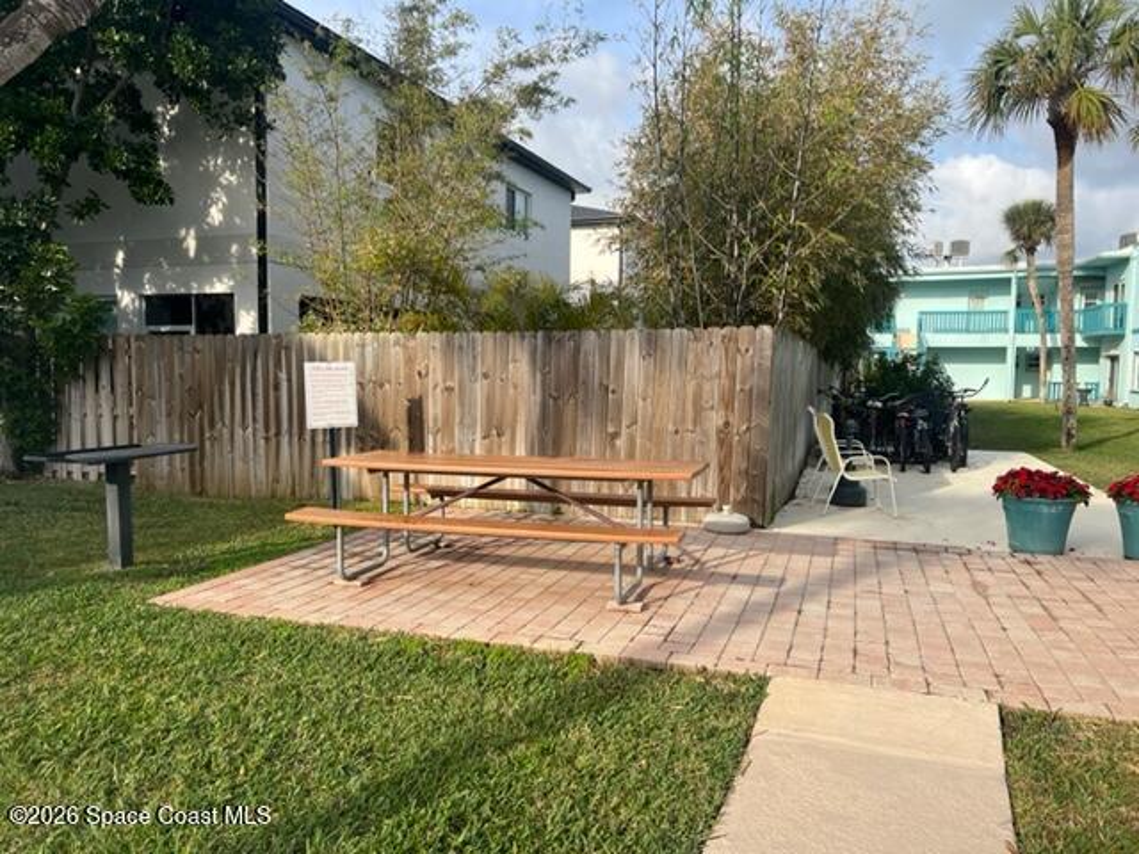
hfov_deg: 67.3
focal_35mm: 26
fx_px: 856
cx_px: 570
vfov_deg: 53.1
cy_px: 427
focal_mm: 5.7
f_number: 1.5
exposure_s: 1/2083
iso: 50
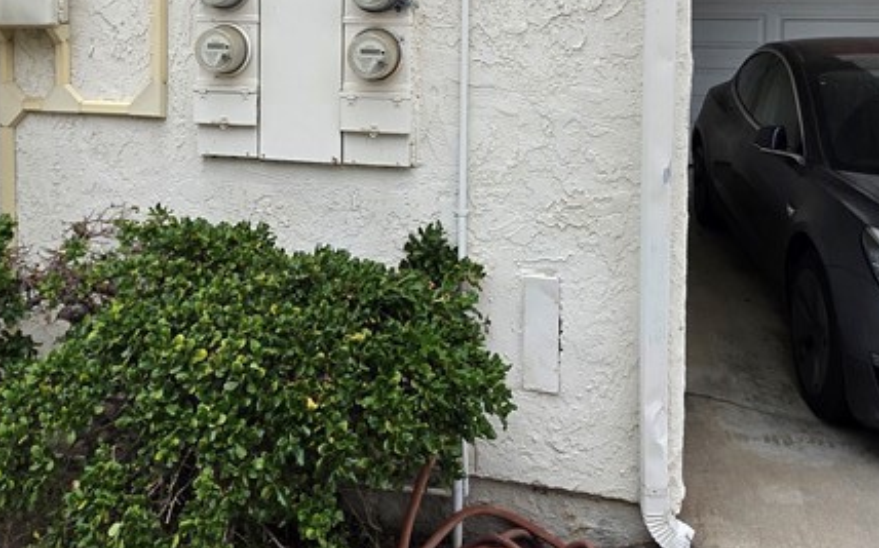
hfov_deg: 57.5
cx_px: 331
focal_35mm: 33
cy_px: 39
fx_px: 790
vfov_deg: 35.6
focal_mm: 2.2
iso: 40
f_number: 1.9
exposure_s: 1/2897
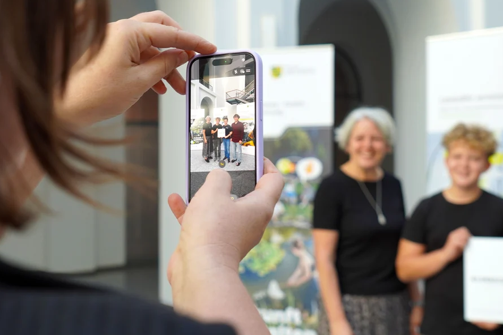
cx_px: 237
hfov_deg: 37.1
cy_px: 136
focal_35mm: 54
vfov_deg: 25.2
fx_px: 749
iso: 320
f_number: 4
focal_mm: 29
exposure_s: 1/160
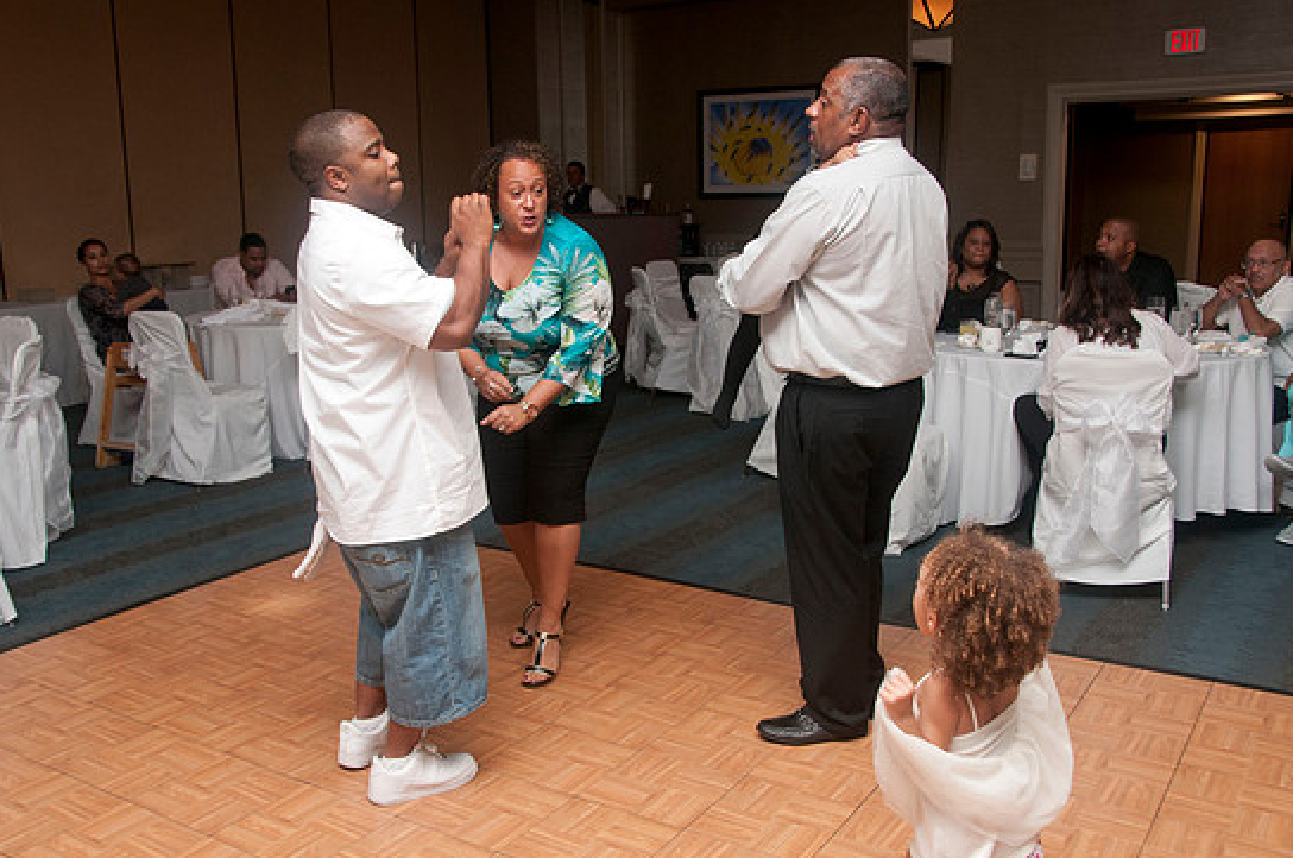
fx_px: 1148
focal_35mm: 32
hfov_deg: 58.8
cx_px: 611
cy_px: 415
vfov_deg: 41.0
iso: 400
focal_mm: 20
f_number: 5.6
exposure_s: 1/125
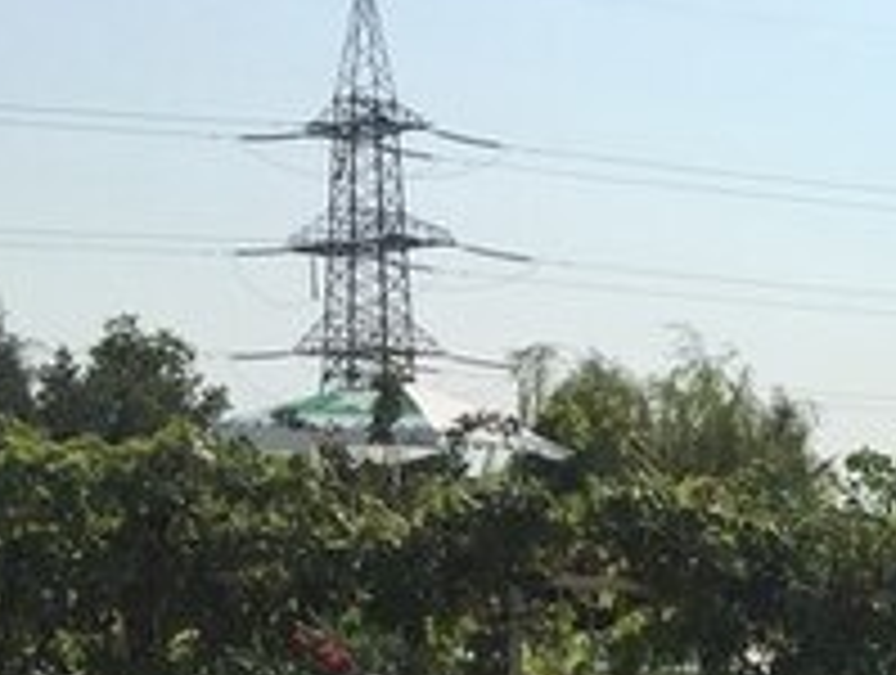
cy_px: 992
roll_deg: -3.4
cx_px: 1270
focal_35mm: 96
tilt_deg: -7.3
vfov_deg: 14.5
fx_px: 2489
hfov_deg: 18.5
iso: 25
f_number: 2.2
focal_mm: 4.15
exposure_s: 1/2564
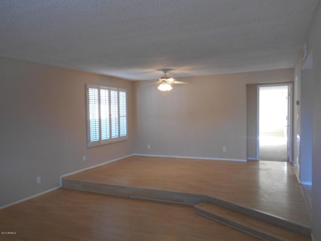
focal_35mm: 26
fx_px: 241
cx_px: 160
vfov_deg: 53.1
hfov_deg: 67.3
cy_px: 120
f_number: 3.2
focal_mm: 4.6
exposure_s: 1/30
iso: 160
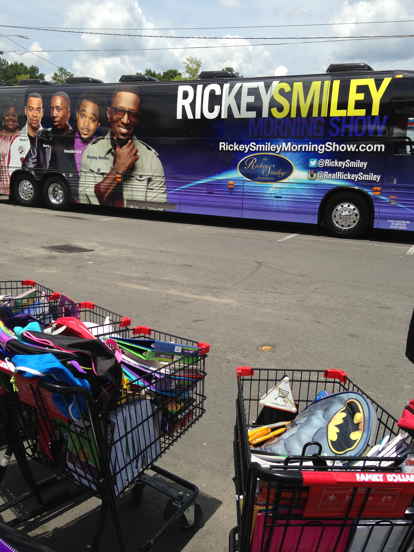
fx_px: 526
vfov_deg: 55.4
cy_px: 276
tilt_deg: -12.9
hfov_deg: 42.9
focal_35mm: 33
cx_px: 207
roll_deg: -2.0
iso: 50
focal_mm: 4.12
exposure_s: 1/1695
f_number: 2.4
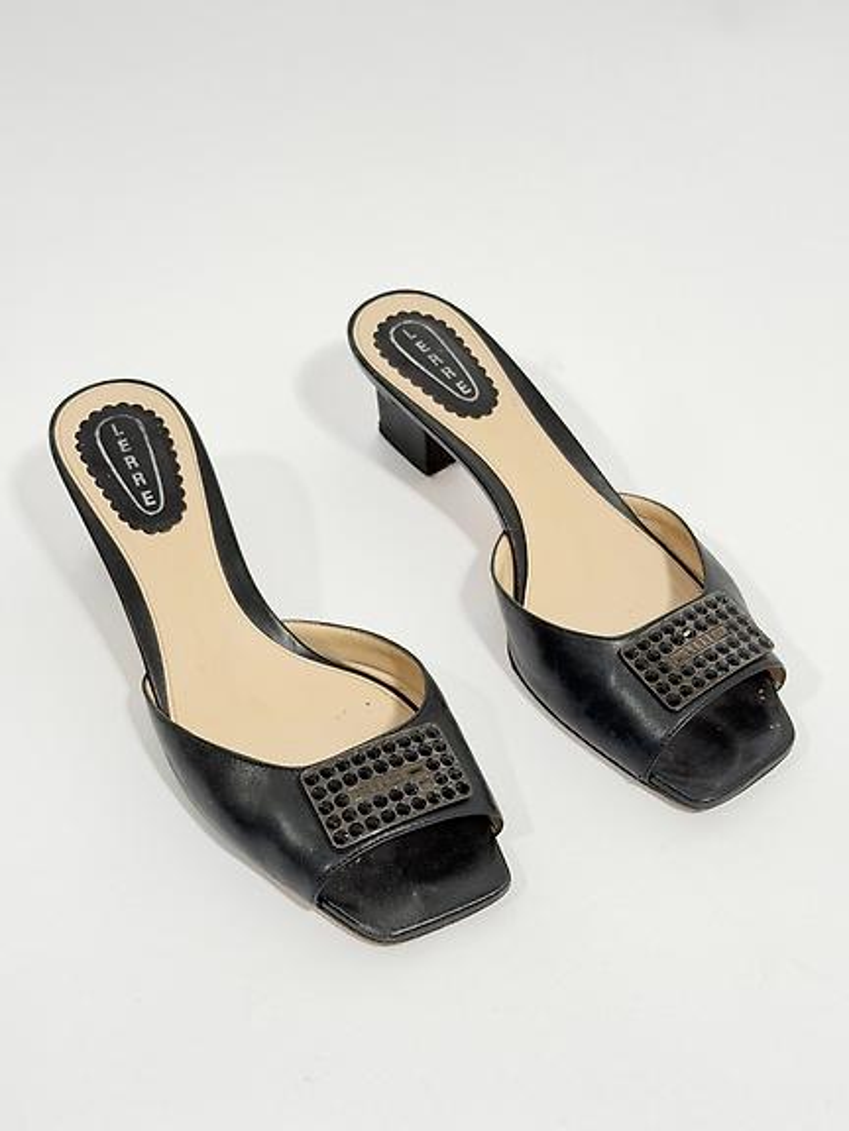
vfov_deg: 38.2
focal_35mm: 50
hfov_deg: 29.1
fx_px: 1635
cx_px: 411
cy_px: 573
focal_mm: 6.76
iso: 250
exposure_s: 1/60
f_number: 1.78
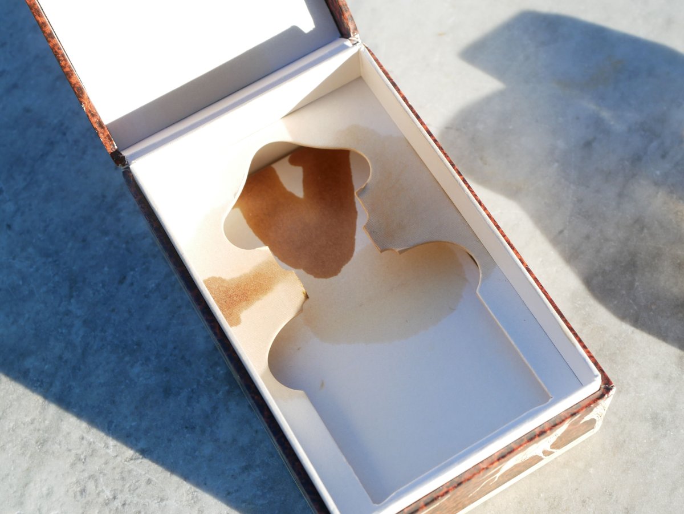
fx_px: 1186
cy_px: 257
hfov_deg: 32.2
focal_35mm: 60
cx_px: 342
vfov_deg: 24.4
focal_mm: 30
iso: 200
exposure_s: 1/250
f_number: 5.6
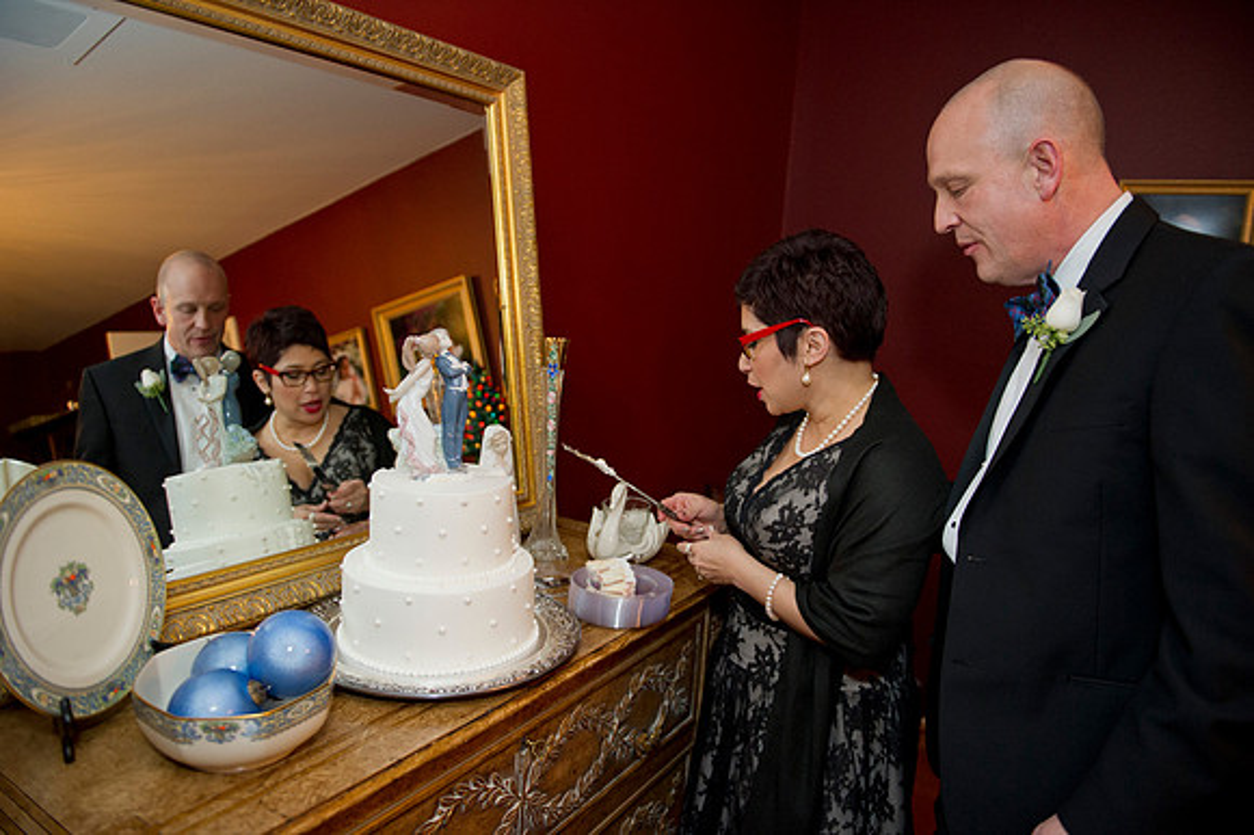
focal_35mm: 24
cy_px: 418
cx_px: 627
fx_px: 835
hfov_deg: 73.8
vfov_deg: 53.1
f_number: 2.8
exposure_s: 1/100
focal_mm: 24
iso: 2000
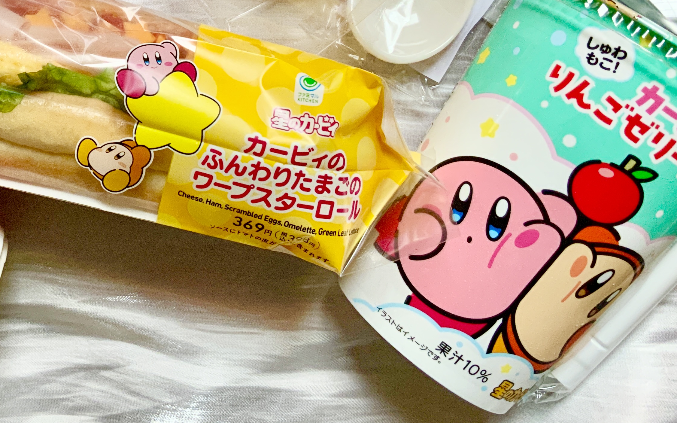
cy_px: 25
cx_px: 121
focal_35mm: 55
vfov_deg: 22.8
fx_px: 1015
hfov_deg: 35.5
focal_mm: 3
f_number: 1.8
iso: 80
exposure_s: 1/60
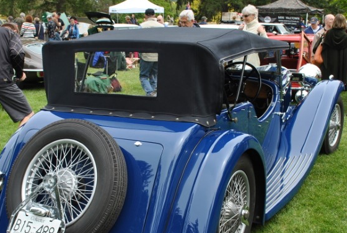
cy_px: 134
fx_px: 512
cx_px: 156
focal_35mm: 53
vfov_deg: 25.6
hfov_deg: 37.4
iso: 200
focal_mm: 22
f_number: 8
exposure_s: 1/250
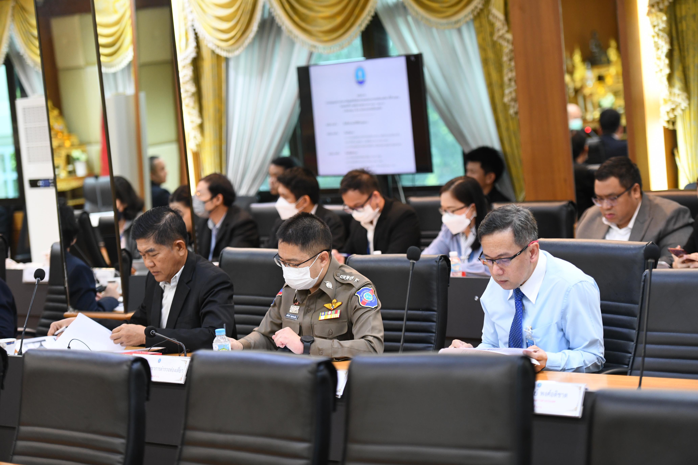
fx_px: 1939
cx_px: 349
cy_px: 232
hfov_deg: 20.4
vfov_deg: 13.7
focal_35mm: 100
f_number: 2.8
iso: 1600
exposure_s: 1/100
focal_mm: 100
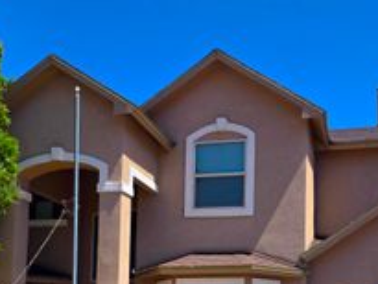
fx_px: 612
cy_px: 287
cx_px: 236
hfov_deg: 34.2
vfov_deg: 24.8
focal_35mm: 56
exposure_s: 1/5447
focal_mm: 6.3
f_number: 1.7
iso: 80
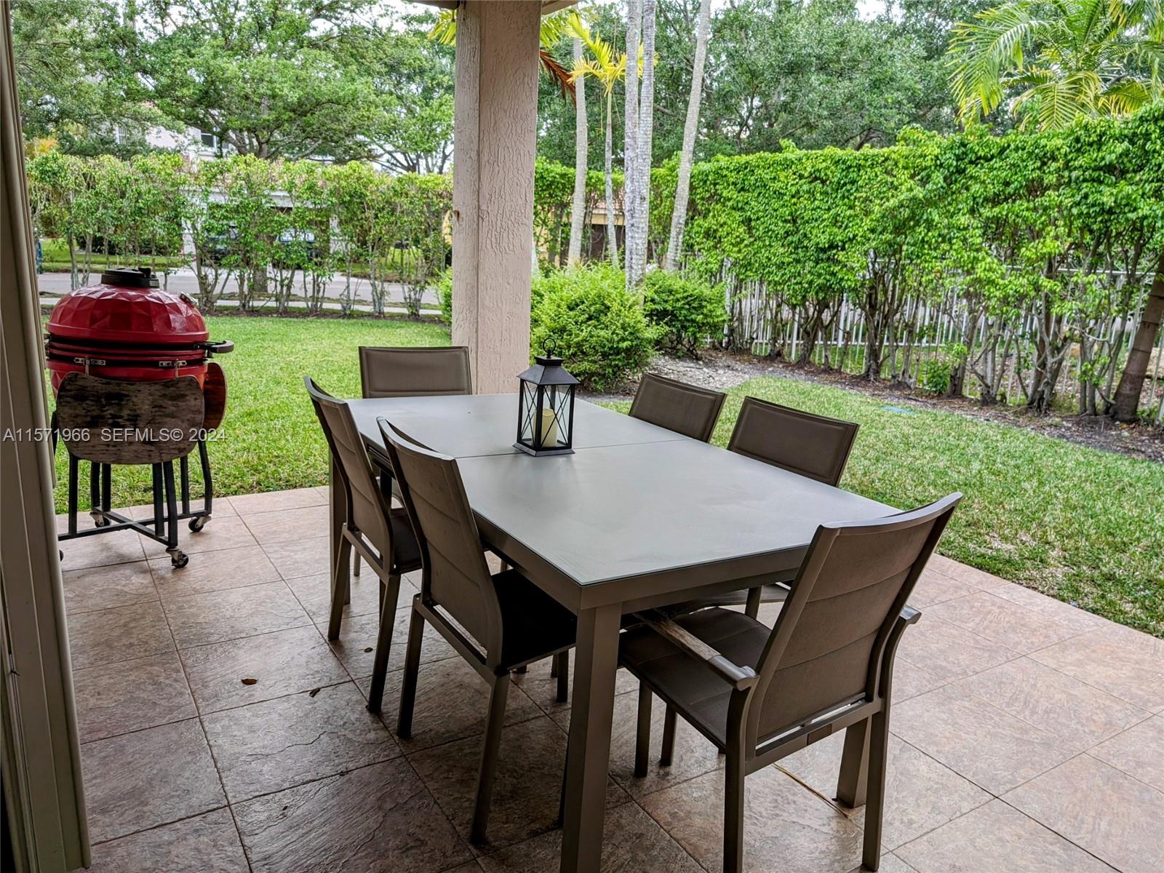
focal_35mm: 24
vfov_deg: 56.8
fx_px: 807
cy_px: 436
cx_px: 582
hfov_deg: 71.6
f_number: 1.68
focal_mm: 6.9
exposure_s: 1/138
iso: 22
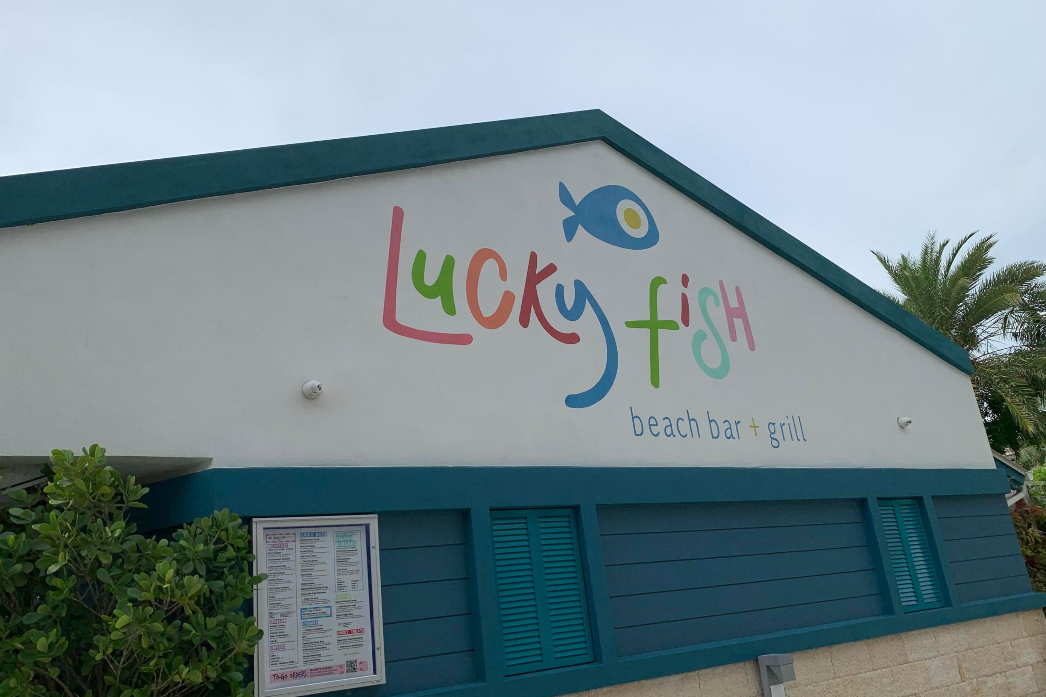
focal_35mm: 28
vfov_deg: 46.4
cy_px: 367
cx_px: 518
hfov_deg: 65.5
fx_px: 813
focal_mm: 4.25
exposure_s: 1/6452
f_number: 1.8
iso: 25
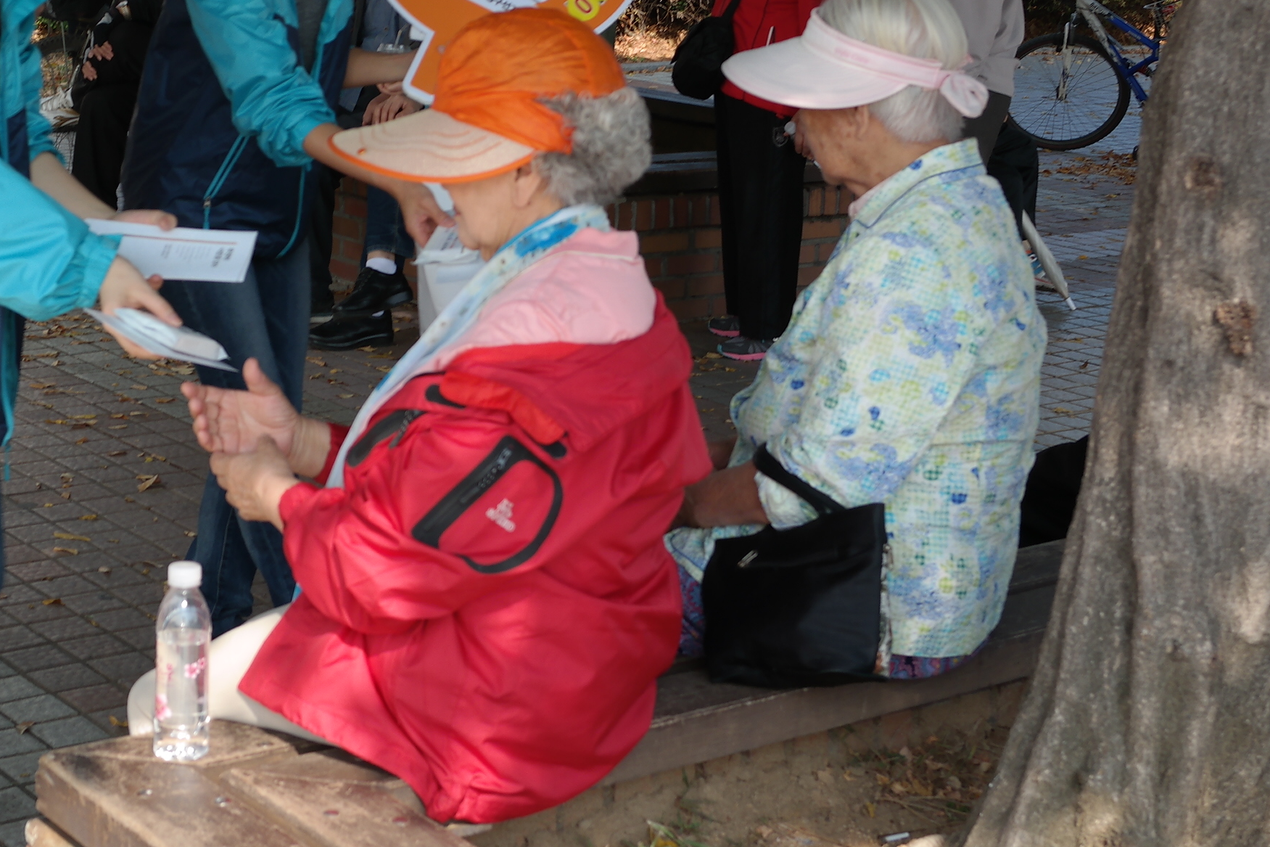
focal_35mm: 68
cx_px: 438
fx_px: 2398
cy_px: 211
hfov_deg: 29.5
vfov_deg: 19.9
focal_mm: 26
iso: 100
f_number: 5
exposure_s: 1/200
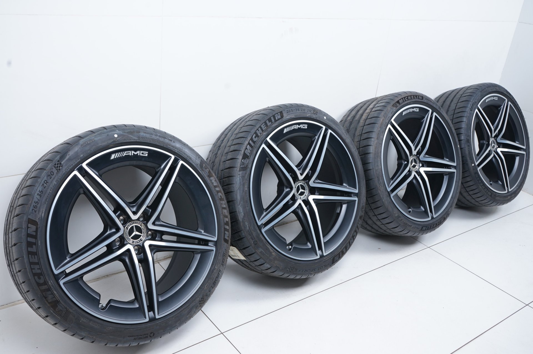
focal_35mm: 33
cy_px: 177
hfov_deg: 57.3
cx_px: 266
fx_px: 488
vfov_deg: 39.9
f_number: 7.1
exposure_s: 1/125
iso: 250
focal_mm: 33
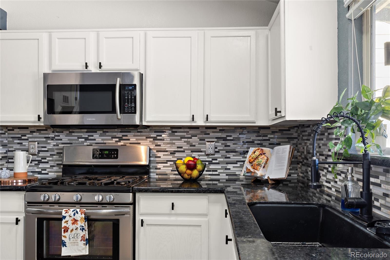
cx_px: 195
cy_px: 130
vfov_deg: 43.6
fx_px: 325
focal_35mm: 30
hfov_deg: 61.9
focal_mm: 20
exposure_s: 6
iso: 100
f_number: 16
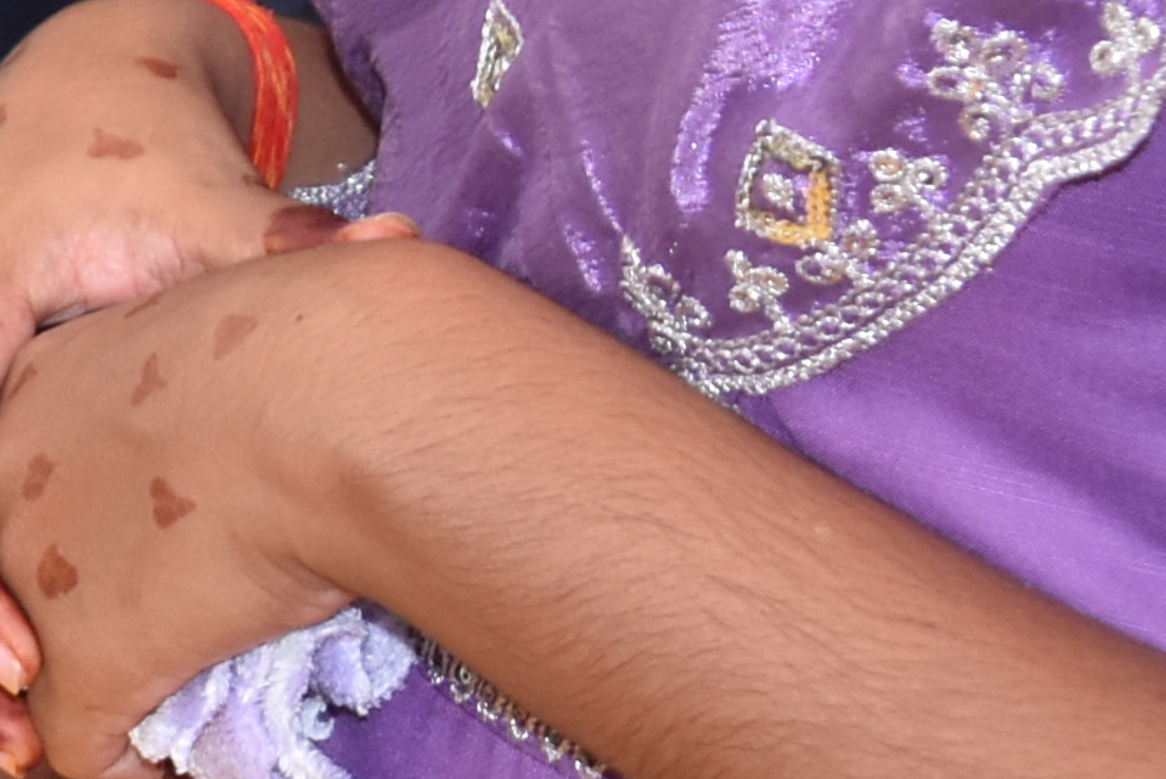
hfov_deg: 9.4
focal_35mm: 199
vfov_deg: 6.8
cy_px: -442
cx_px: -1497
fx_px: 6449
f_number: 3.8
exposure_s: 1/60
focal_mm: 24
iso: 400
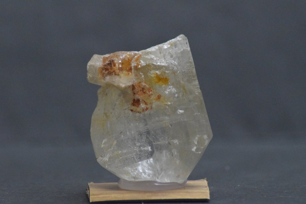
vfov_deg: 3.1
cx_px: 153
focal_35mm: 450
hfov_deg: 4.6
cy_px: 102
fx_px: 3825
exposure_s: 1/500
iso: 9000
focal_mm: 300
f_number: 10
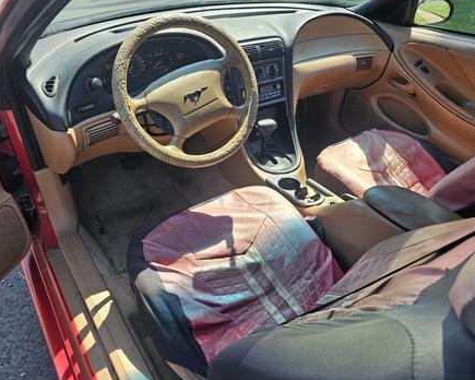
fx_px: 366
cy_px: 179
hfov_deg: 66.0
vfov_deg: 54.9
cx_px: 252
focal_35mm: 26
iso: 16
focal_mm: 6.3
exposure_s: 1/180
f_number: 1.7
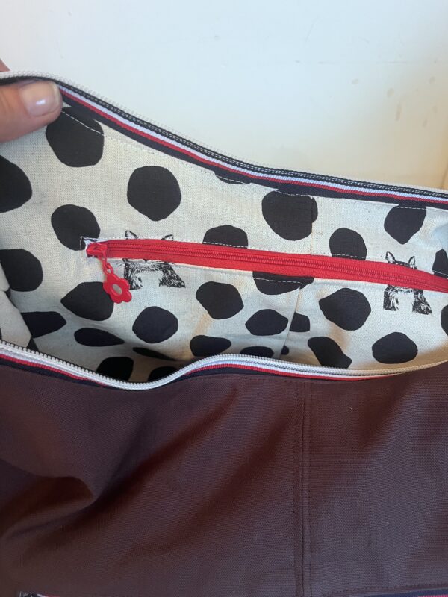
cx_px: 224
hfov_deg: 53.1
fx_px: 449
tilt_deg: -48.1
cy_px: 298
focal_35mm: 26
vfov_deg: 67.3
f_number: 1.6
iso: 320
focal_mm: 5.1
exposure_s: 1/50
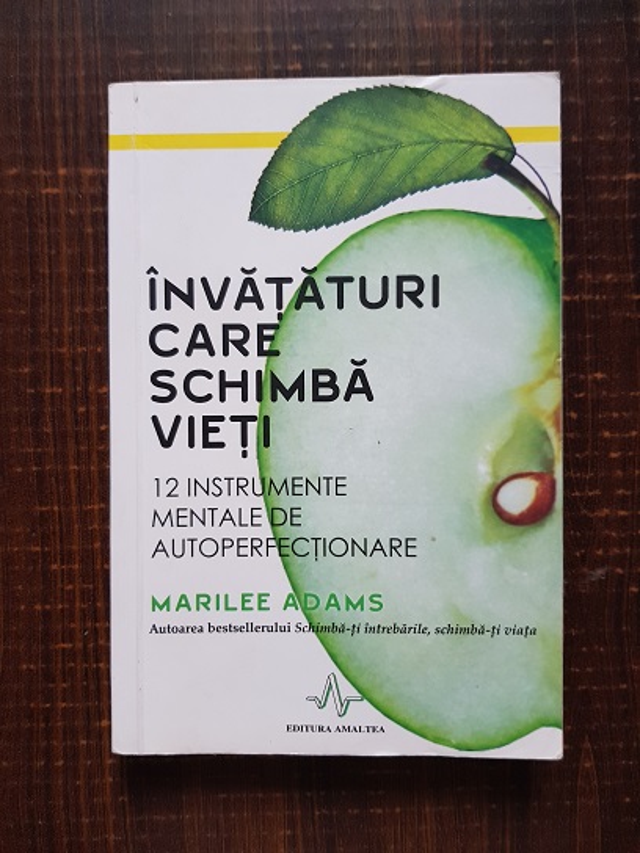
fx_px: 641
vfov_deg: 67.3
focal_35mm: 26
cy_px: 426
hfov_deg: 53.1
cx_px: 320
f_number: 1.7
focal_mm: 4.3
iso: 200
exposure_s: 1/11
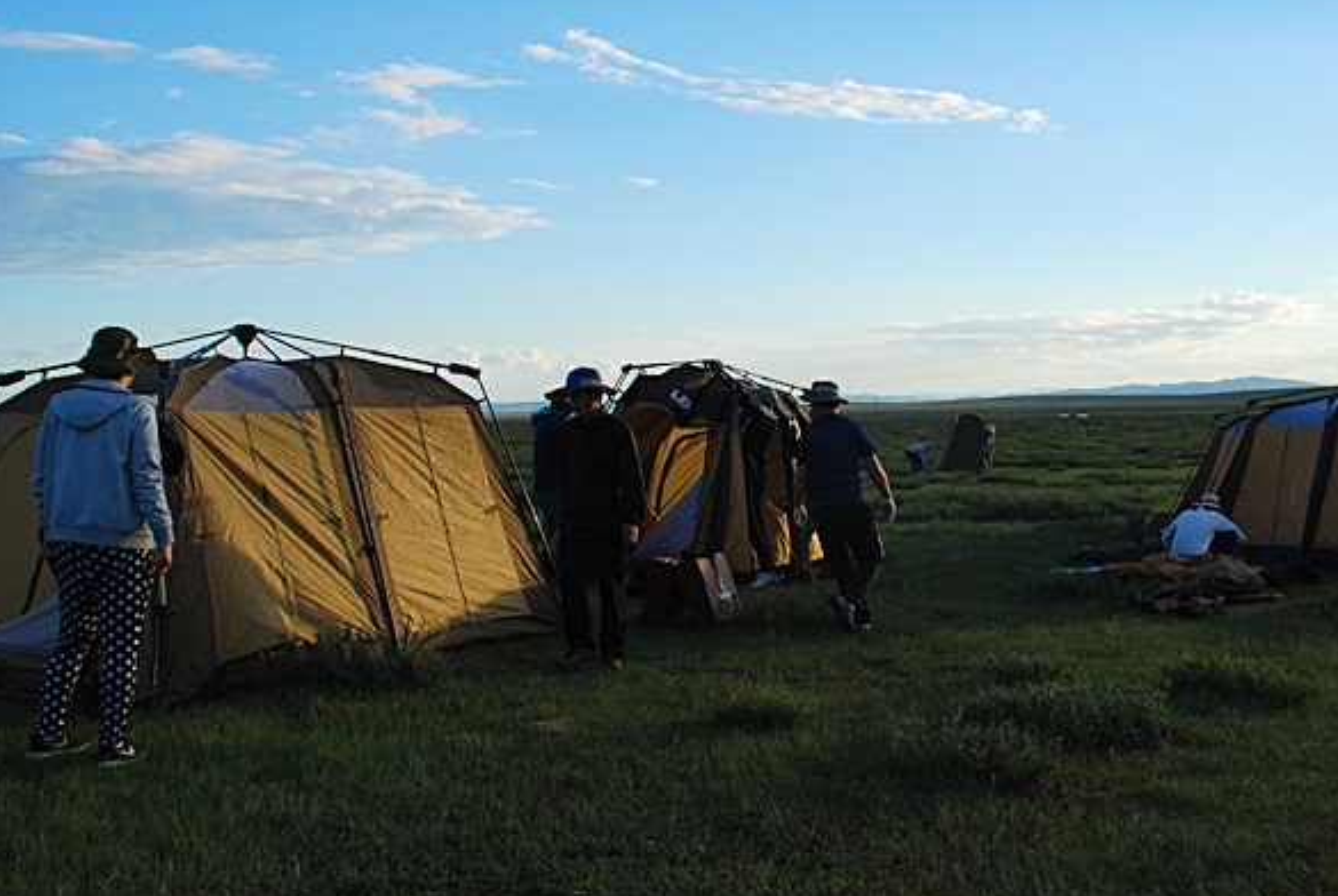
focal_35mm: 41
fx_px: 1526
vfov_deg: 32.7
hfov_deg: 47.2
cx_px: 757
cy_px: 405
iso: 400
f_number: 6.3
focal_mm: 20
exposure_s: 1/800
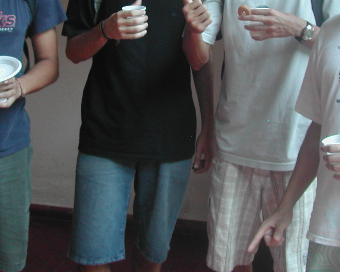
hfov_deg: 26.8
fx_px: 714
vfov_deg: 21.2
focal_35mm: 71
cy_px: 47
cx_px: 178
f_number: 2.8
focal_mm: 8
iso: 100
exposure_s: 1/47.8
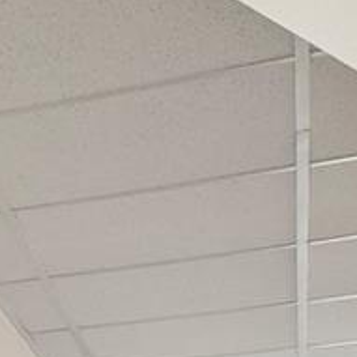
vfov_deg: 12.9
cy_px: 721
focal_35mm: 118
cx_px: -613
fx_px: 1372
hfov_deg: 11.2
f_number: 8
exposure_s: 1/30
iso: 500
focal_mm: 11
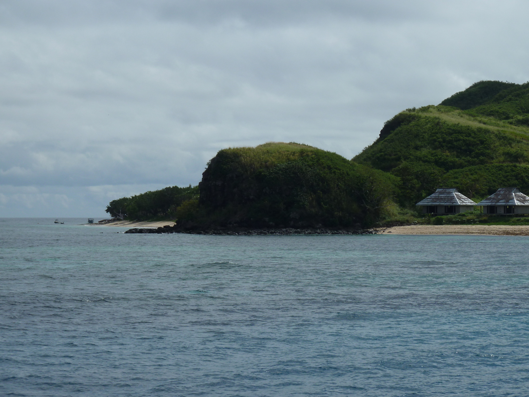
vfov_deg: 12.5
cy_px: 198
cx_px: 264
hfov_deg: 16.6
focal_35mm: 119
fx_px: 1819
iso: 80
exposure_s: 1/1000
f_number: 5.6
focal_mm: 19.5
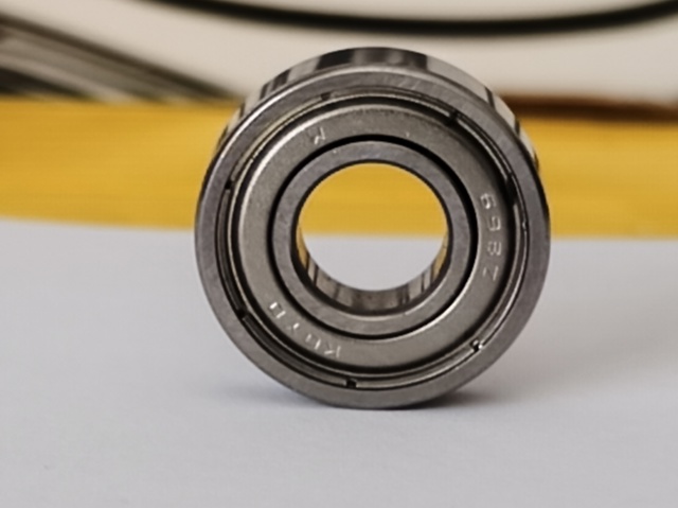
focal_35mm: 168
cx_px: 339
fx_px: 3288
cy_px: 254
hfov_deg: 11.8
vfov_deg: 8.8
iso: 125
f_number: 1.65
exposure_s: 1/50
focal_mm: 6.18
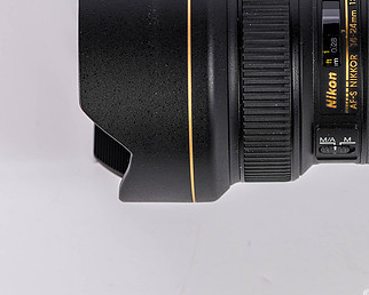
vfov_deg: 5.5
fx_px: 3082
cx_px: 268
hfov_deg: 6.8
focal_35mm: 282
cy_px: 69
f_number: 8
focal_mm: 105
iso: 64
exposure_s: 1/160
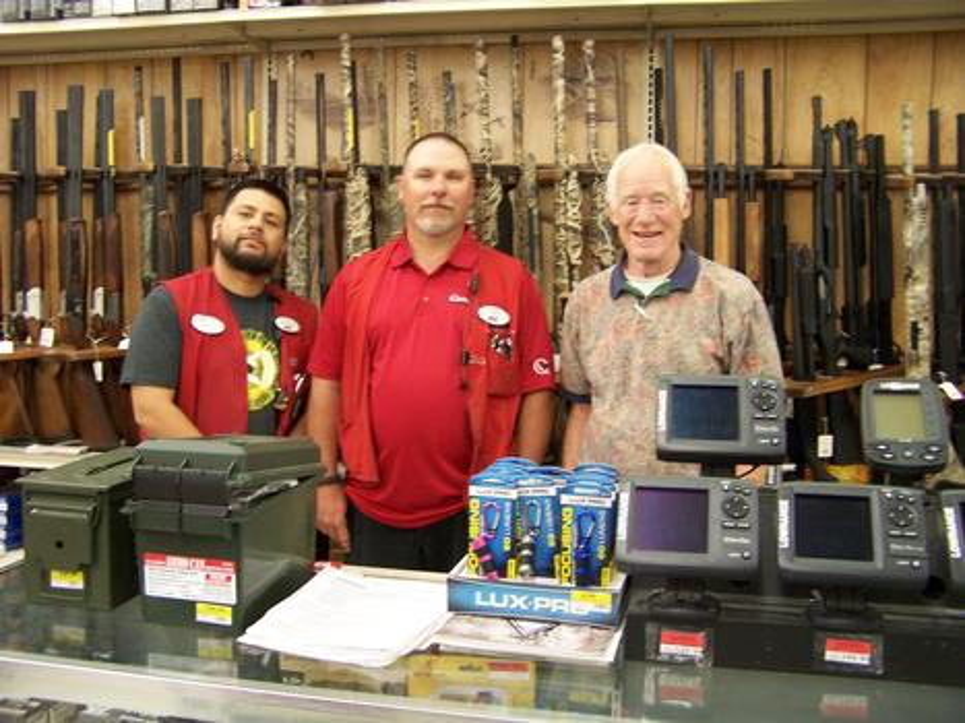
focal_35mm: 38
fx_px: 1059
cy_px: 362
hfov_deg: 49.0
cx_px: 482
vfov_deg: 37.7
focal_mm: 6.3
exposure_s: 1/20
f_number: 2.8
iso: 140
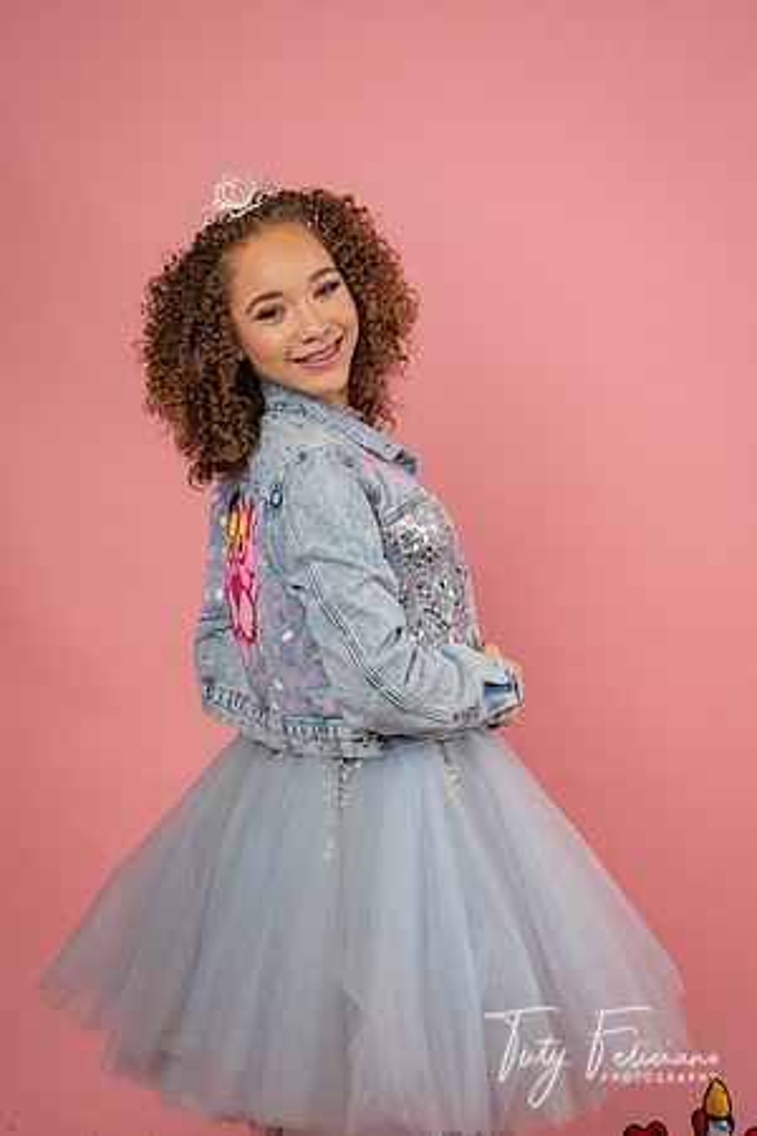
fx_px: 1924
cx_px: 378
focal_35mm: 61
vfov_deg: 32.9
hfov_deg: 22.3
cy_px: 568
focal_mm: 61
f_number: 11
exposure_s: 1/200
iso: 800
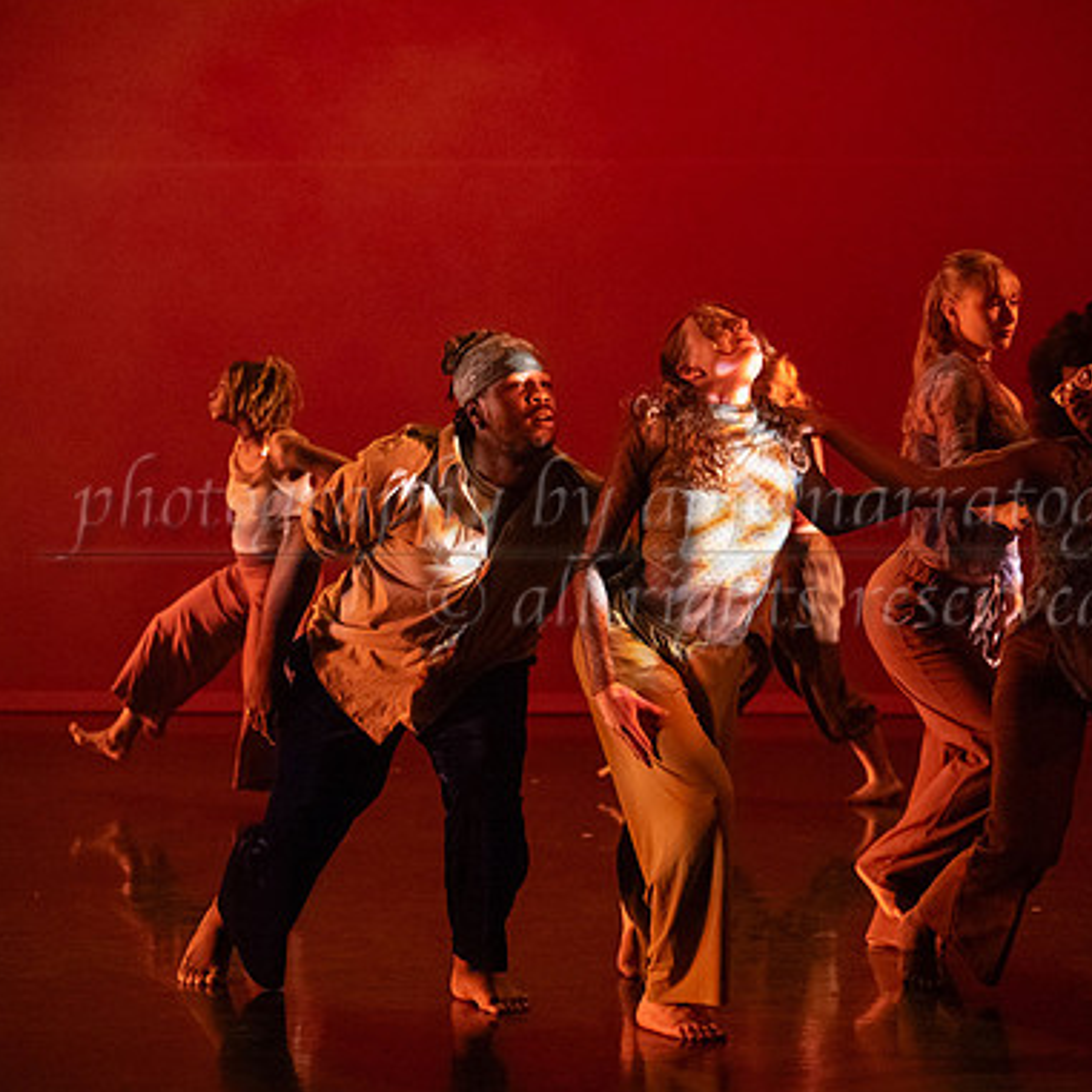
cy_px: 549
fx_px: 3462
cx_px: 739
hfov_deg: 17.9
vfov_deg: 17.9
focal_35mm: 97
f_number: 3.5
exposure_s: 1/400
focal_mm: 75
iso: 6400
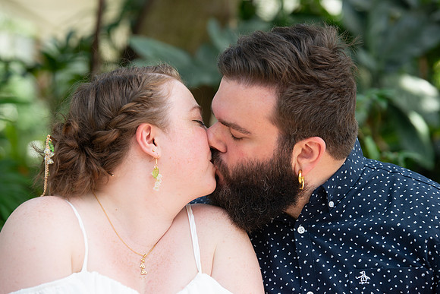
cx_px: 220
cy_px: 147
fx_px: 1773
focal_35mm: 145
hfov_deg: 14.2
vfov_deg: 9.5
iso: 500
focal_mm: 145
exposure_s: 1/250
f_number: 4.5
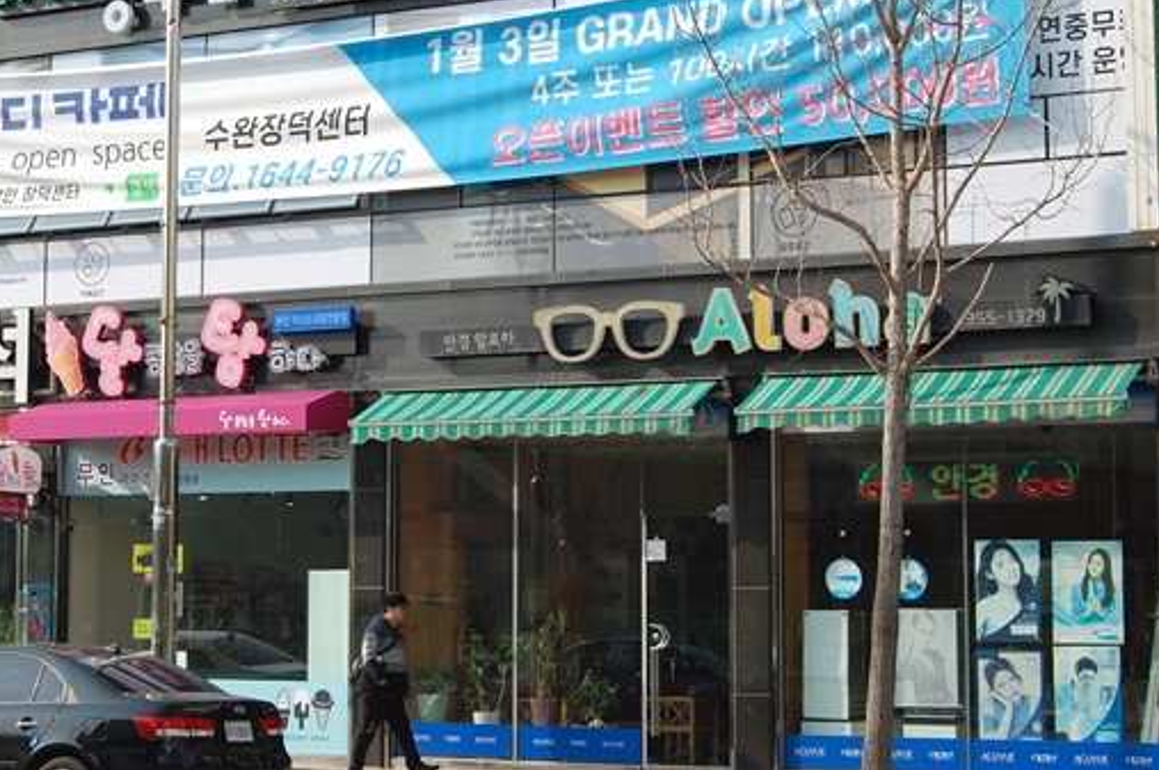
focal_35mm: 83
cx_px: 421
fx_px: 2663
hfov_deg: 24.5
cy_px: 267
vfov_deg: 16.4
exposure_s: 1/320
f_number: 9
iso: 200
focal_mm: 35
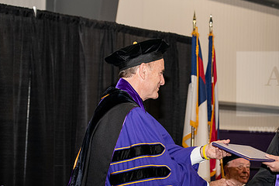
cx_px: 213
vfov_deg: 10.6
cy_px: 145
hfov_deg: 15.8
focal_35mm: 129
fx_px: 1000
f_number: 5.6
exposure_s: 1/200
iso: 2000
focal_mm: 80
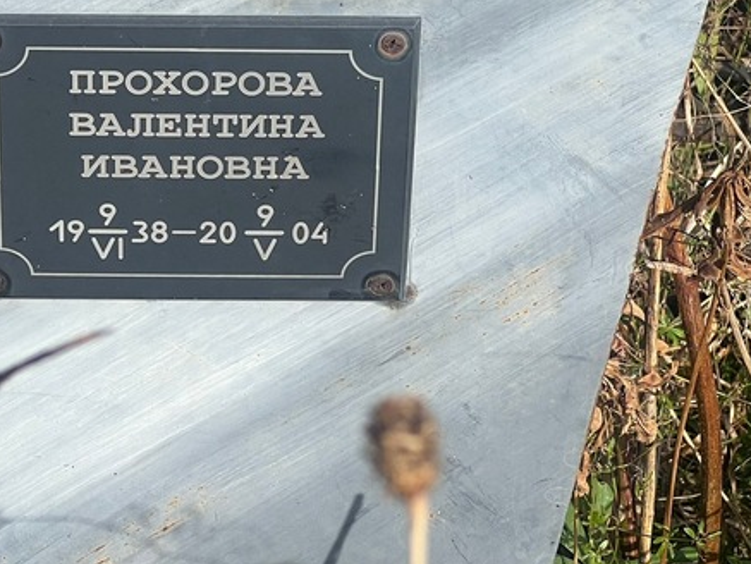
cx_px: 144
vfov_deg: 10.5
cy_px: 127
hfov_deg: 13.9
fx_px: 3060
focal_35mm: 141
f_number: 2.8
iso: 32
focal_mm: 9
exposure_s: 1/419
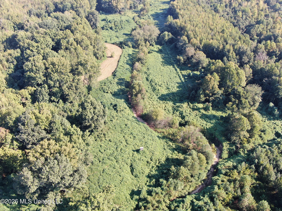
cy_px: 106
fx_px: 269
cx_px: 141
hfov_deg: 55.4
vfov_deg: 42.9
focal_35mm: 33
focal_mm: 5.69
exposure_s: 1/200
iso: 100
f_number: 3.2
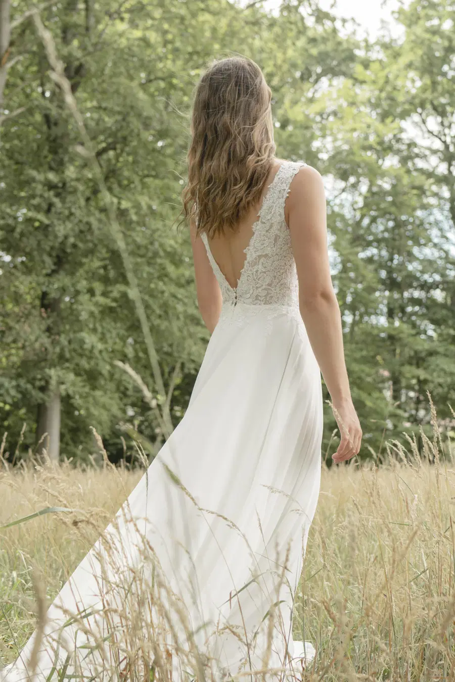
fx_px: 995
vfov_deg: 37.9
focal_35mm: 52
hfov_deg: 25.8
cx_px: 228
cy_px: 341
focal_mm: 35
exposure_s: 1/200
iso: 100
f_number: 3.2
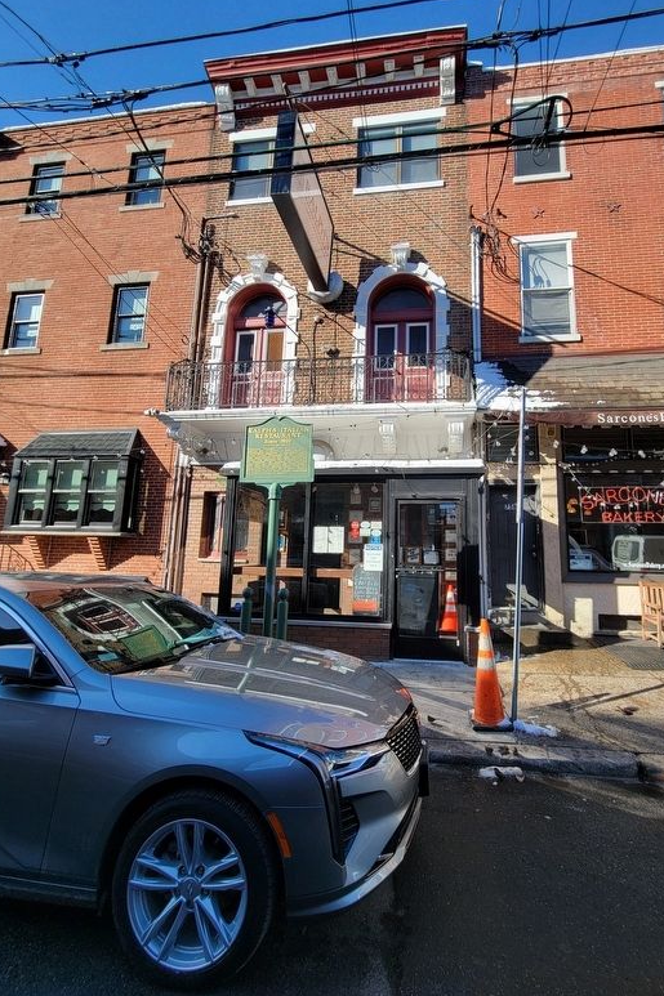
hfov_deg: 80.8
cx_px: 375
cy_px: 482
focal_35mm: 14
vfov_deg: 104.2
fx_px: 387
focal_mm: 2.2
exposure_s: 1/604
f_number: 2.2
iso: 50
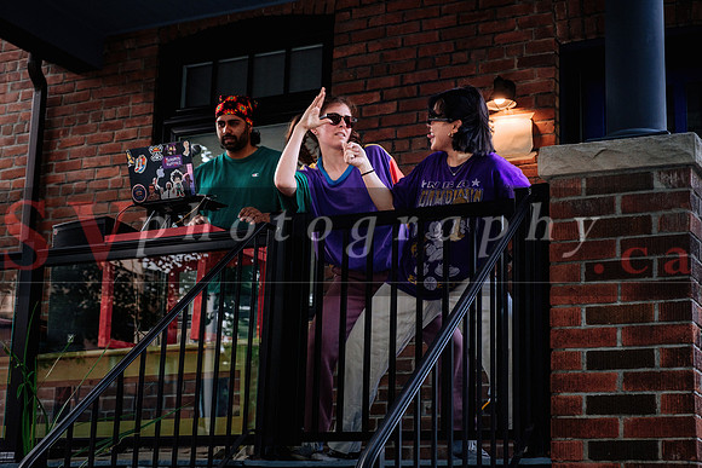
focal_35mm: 66
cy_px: 234
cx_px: 351
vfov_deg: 20.6
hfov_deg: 30.5
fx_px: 1287
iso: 800
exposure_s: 1/250
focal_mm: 44.1
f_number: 3.6
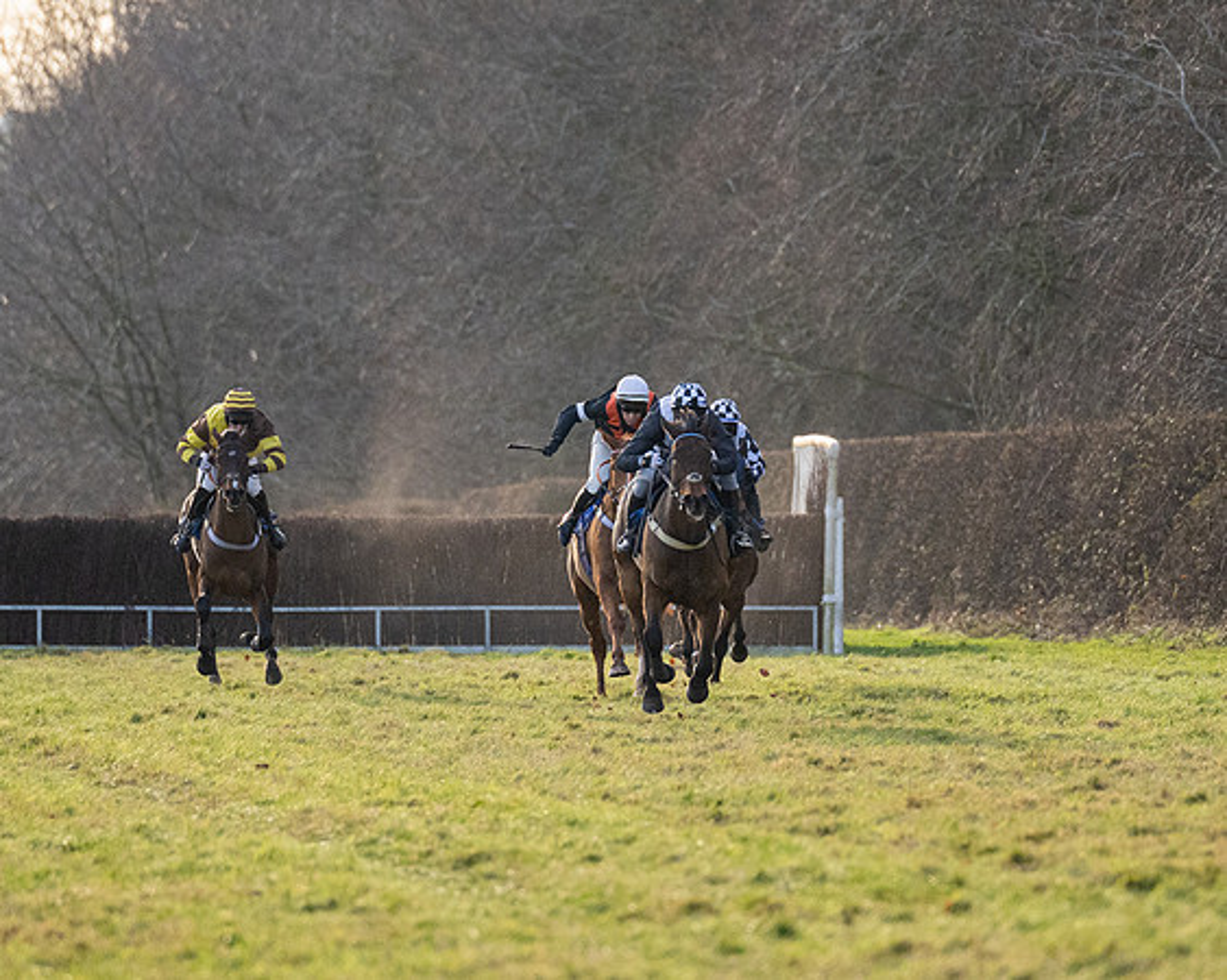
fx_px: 17330
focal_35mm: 477
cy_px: 404
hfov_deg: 4.1
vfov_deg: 3.2
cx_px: 573
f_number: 2.8
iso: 800
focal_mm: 200
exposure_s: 1/6400
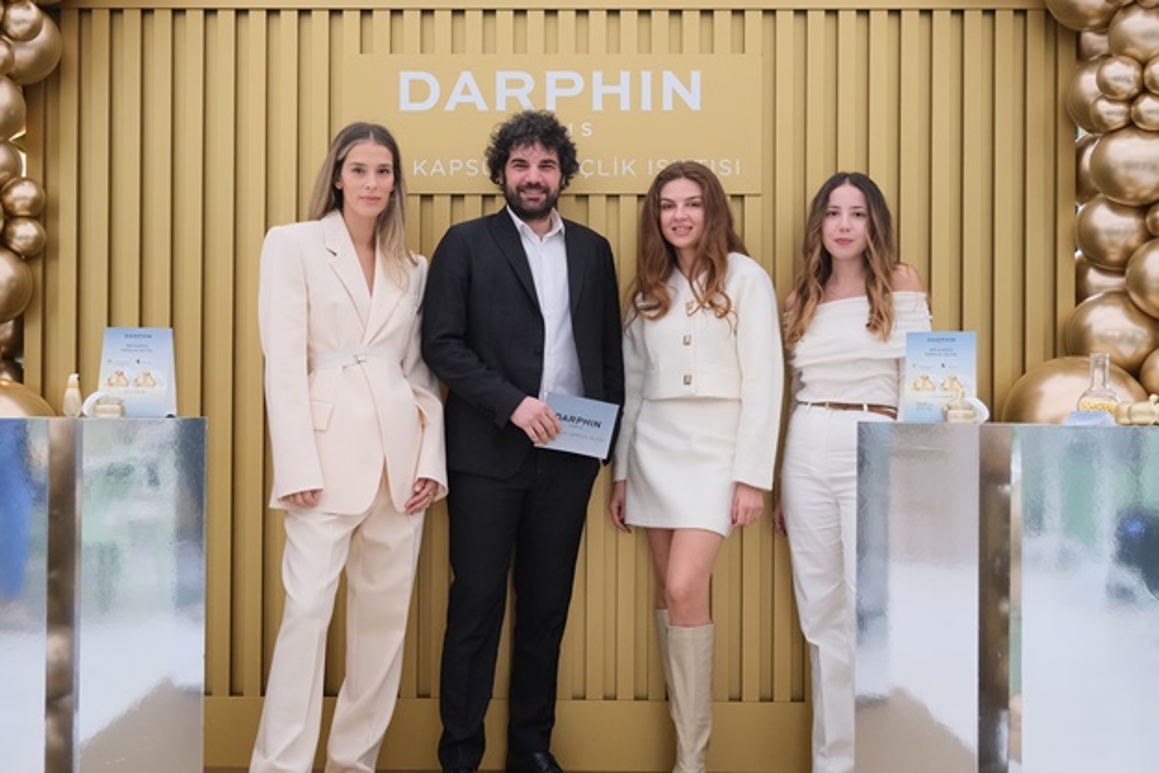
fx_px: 1320
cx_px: 555
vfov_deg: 32.6
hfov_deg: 47.4
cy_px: 397
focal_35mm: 41
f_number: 4
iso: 2000
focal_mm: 21.2
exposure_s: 1/125
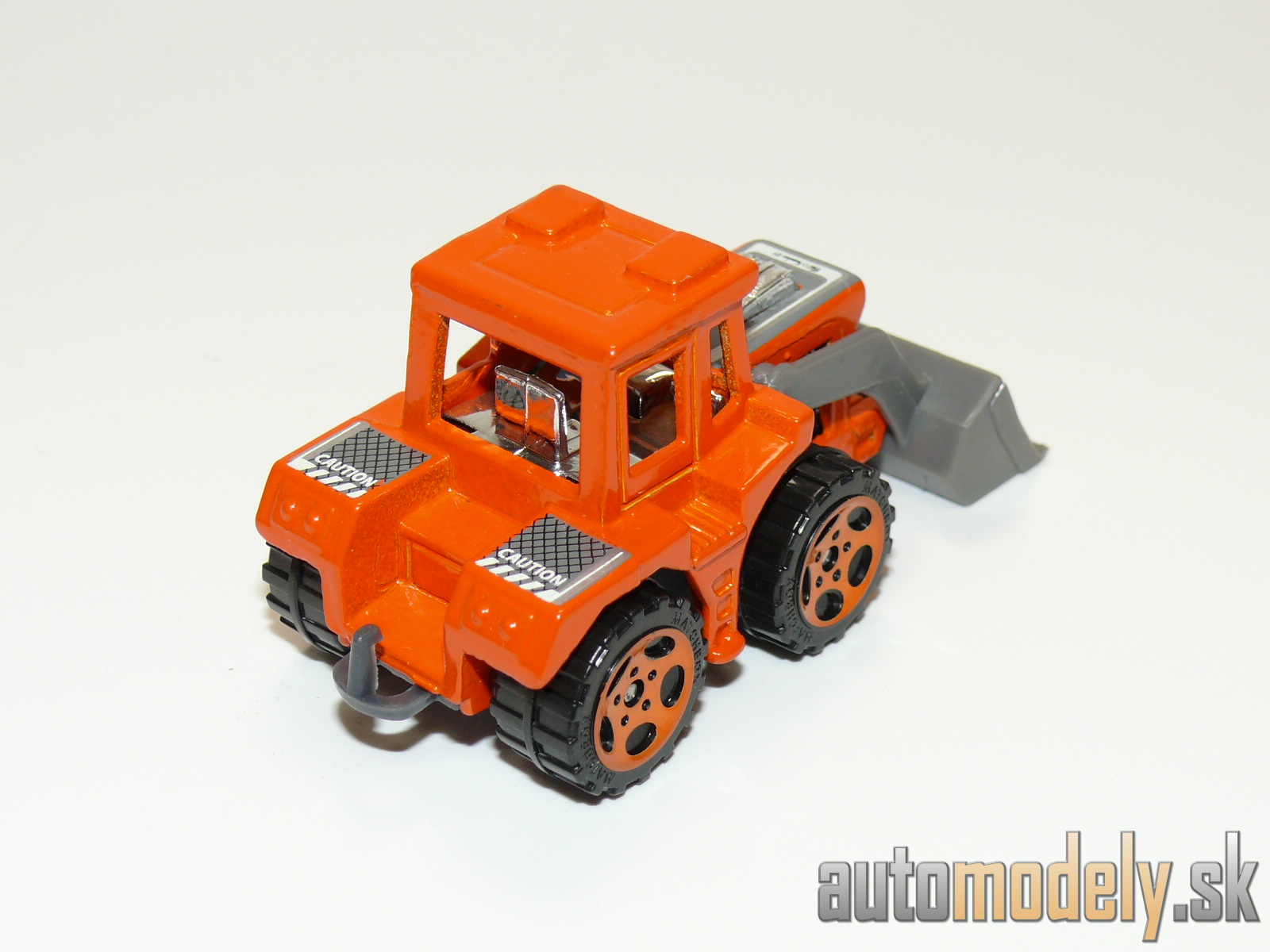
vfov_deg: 21.6
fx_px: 2495
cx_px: 635
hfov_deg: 28.6
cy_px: 476
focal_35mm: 68
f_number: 4
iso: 100
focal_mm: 10.8
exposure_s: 1/30
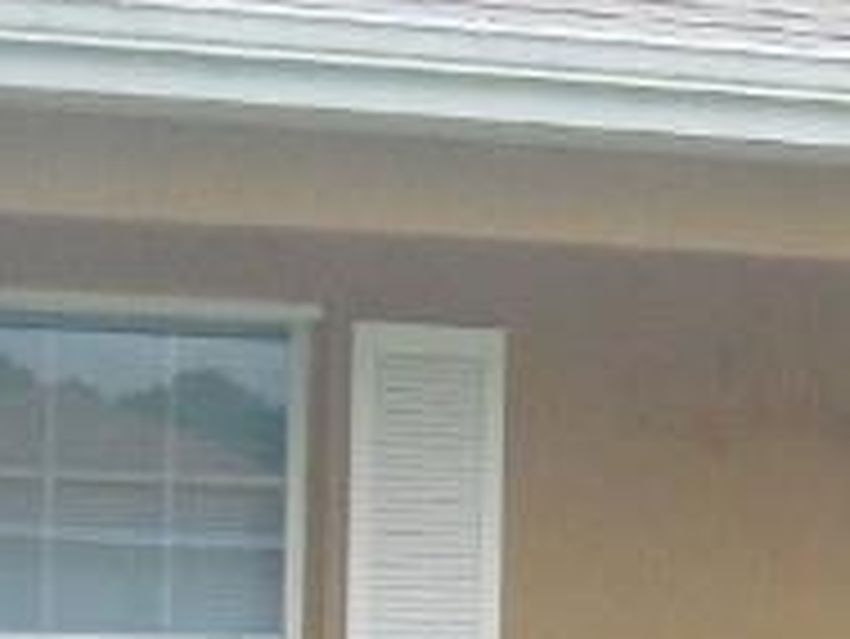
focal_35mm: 195
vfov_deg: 7.5
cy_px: 909
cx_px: 1538
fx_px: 4791
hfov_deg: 9.6
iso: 400
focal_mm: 6.3
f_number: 7.8
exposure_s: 1/250
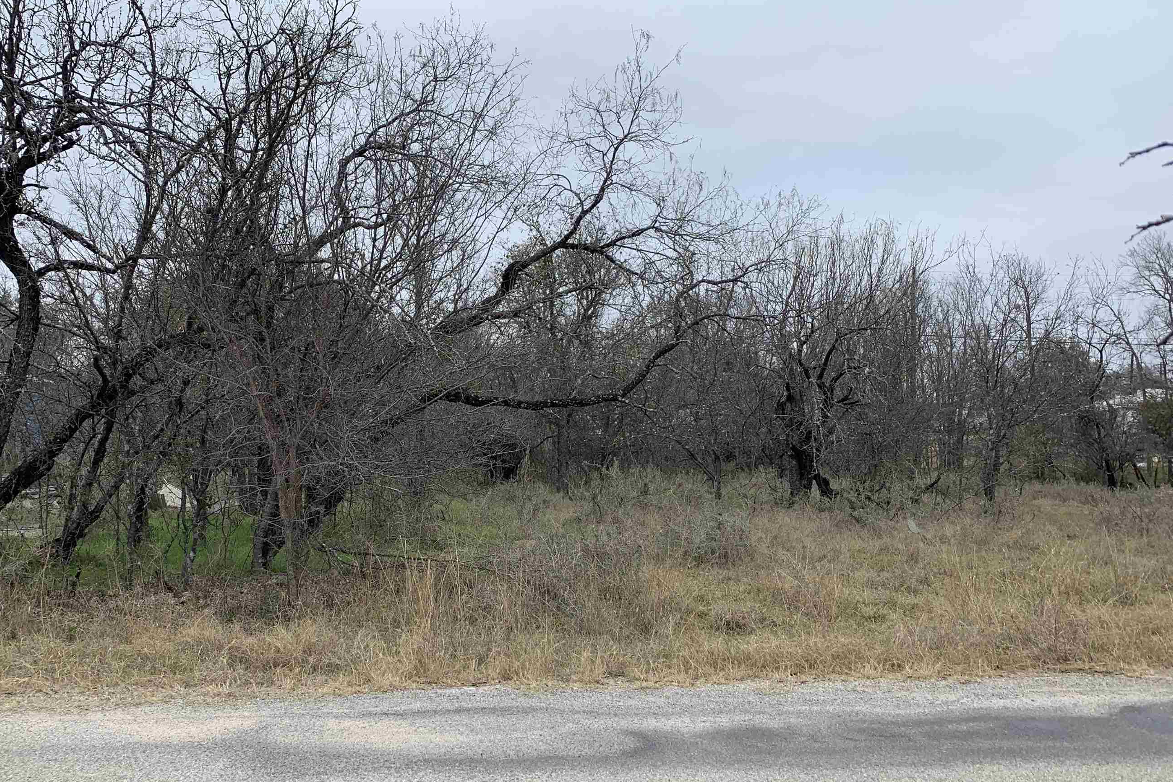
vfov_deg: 40.9
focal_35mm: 32
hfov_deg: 58.4
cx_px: 489
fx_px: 1043
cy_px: 468
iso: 25
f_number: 1.8
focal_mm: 4.25
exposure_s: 1/1032
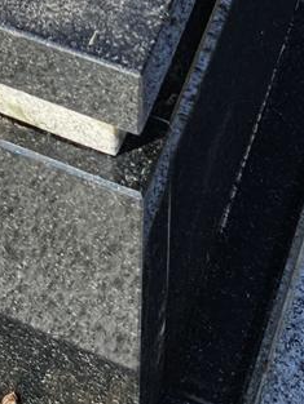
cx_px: 94
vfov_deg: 10.3
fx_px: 1720
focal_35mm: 147
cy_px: -743
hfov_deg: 10.1
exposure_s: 1/435
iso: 10
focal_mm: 6.3
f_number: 1.7
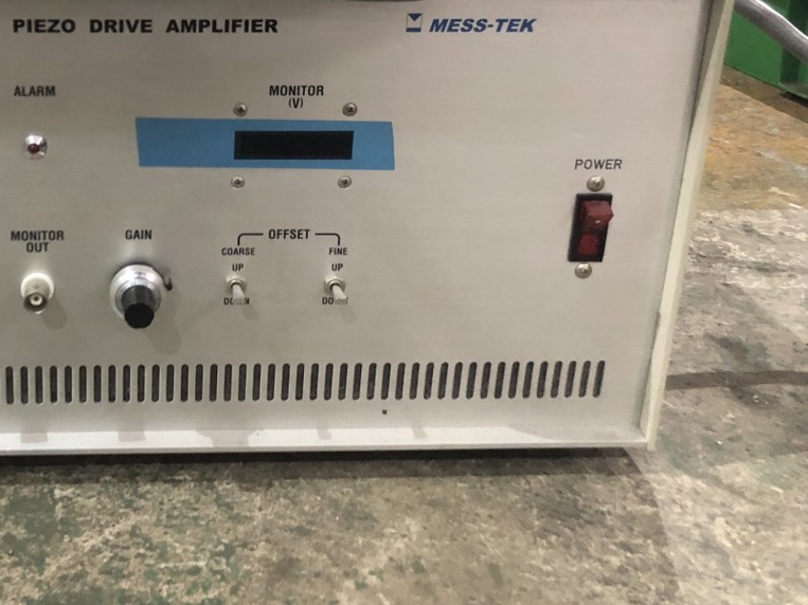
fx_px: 1097
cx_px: 132
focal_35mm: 47
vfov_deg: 30.1
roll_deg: +0.3
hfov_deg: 38.5
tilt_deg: -18.4
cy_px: 111
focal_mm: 3.99
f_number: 1.8
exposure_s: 1/15
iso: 100
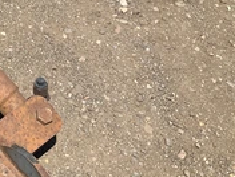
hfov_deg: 27.1
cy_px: -3
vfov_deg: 21.4
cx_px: -19
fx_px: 448
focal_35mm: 66
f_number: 1.8
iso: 25
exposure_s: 1/1377
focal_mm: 3
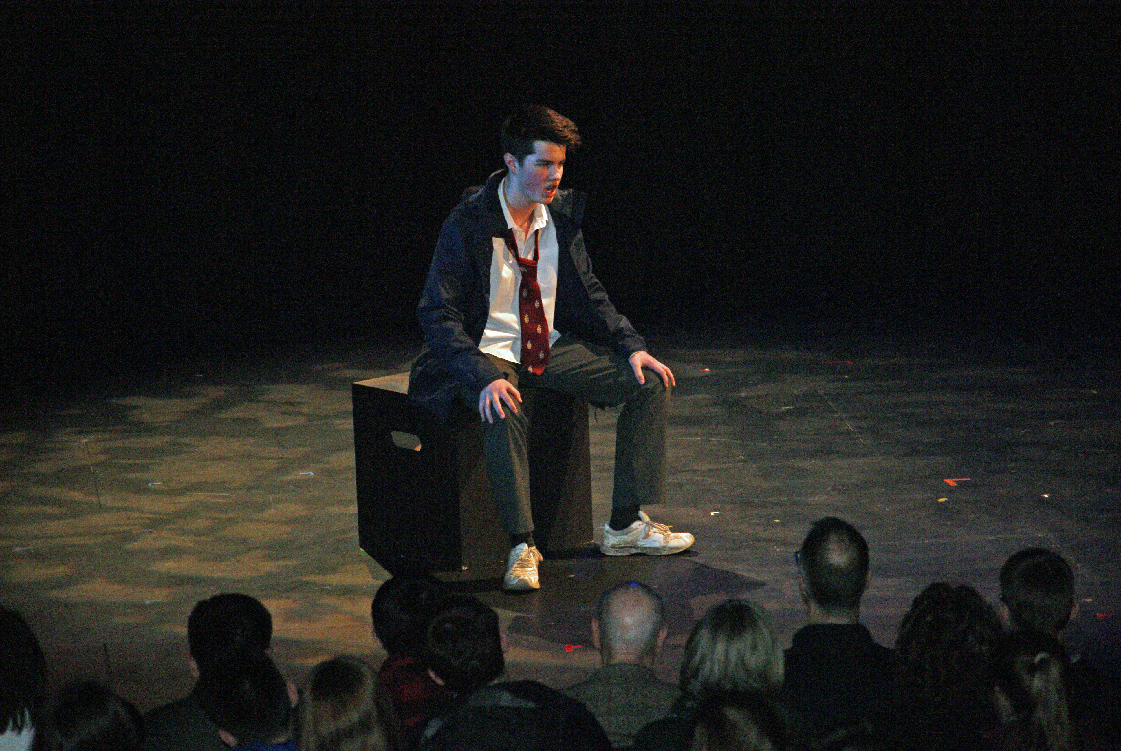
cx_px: 560
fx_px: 6313
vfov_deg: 6.8
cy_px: 376
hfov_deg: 10.1
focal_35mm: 202
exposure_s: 1/125
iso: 400
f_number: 4.5
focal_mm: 135
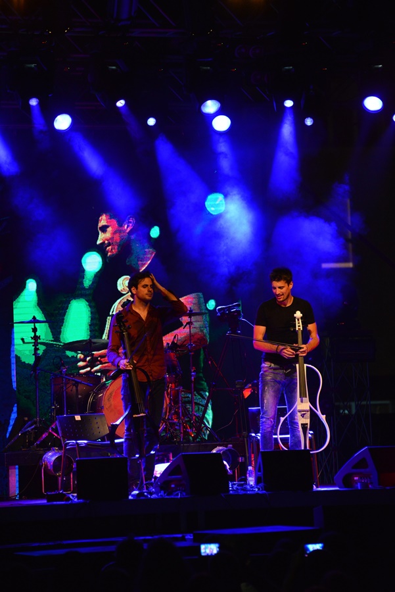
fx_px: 3041
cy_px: 296
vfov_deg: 11.1
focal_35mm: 185
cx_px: 198
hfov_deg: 7.4
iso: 3200
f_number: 5.6
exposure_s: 1/250
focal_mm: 185
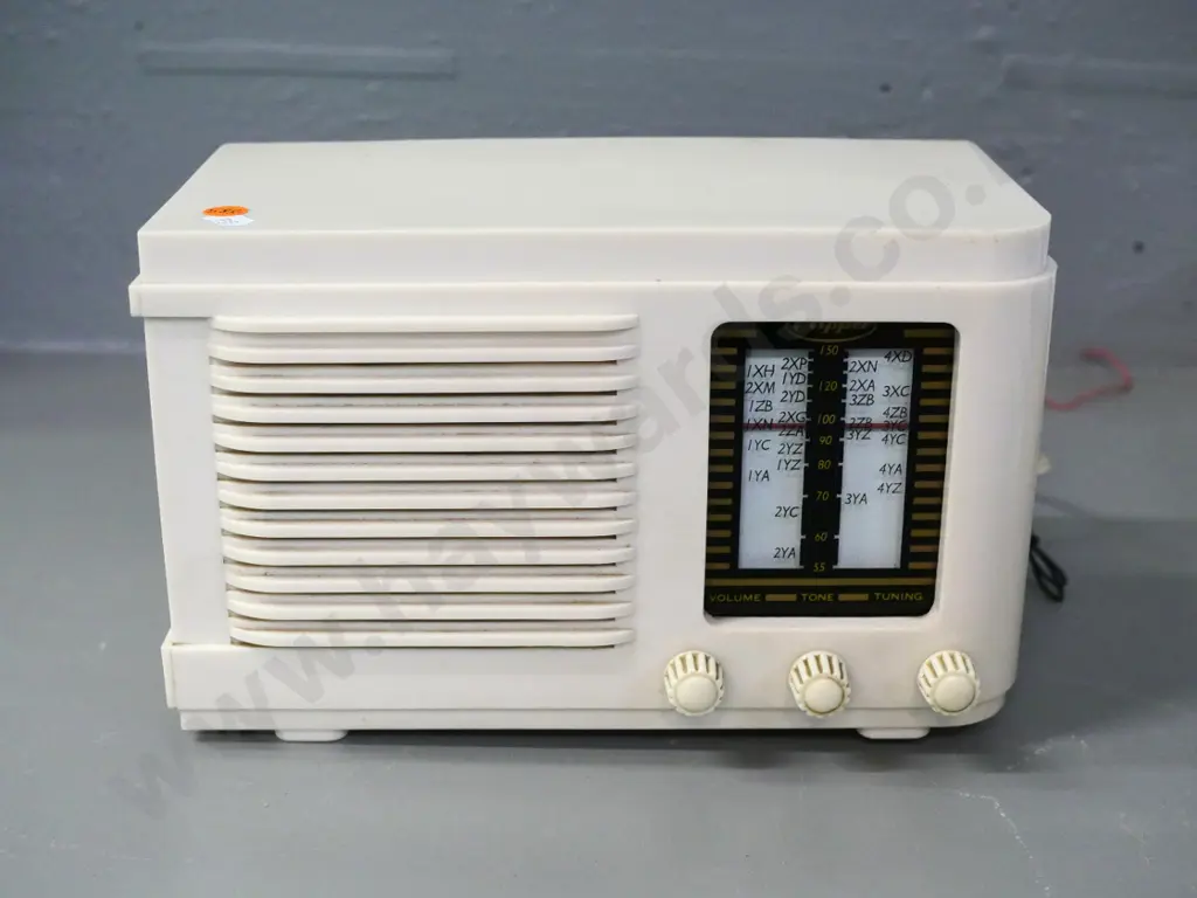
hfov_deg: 38.2
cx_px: 598
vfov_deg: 29.1
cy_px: 449
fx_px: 1729
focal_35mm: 50
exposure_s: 1/400
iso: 3200
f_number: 3.5
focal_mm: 25
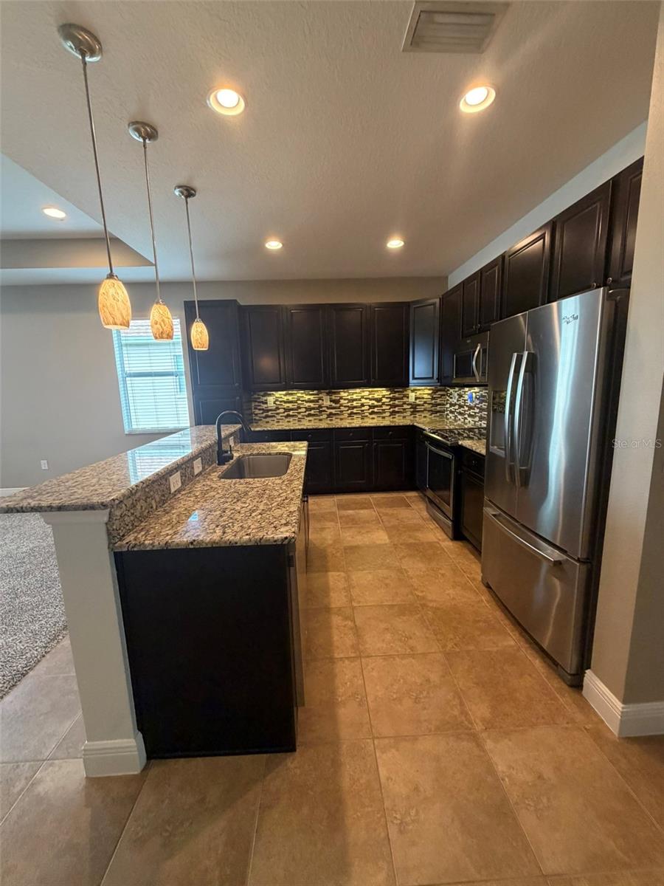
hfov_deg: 85.7
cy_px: 443
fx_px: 358
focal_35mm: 14
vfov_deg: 102.1
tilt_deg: -9.1
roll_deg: +2.0
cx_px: 332
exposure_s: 1/60
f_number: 2.2
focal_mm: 2.22
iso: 320
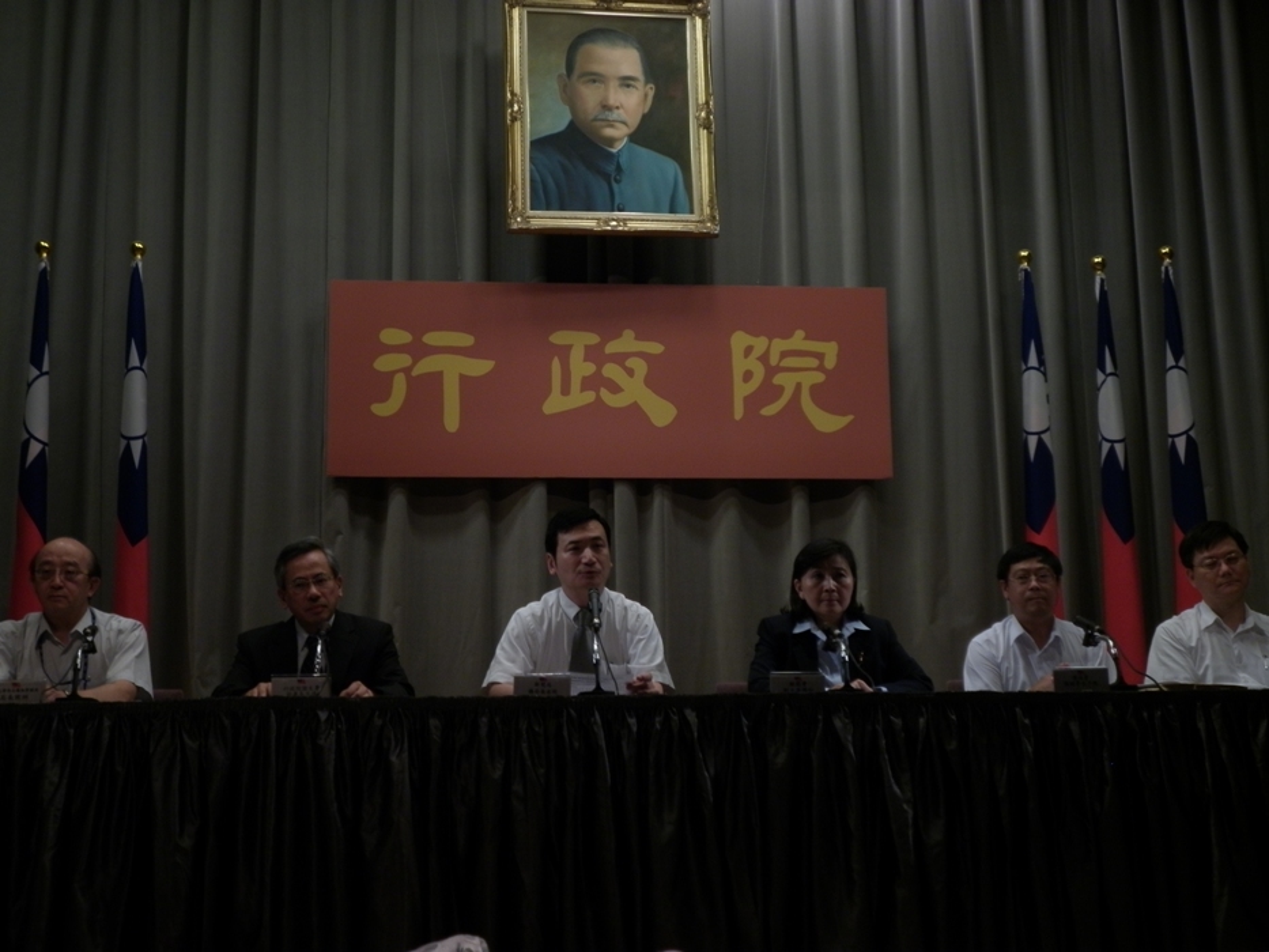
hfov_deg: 38.2
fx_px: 1833
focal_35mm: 50
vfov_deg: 29.1
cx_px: 634
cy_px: 476
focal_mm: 9
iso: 80
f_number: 3.8
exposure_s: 1/50
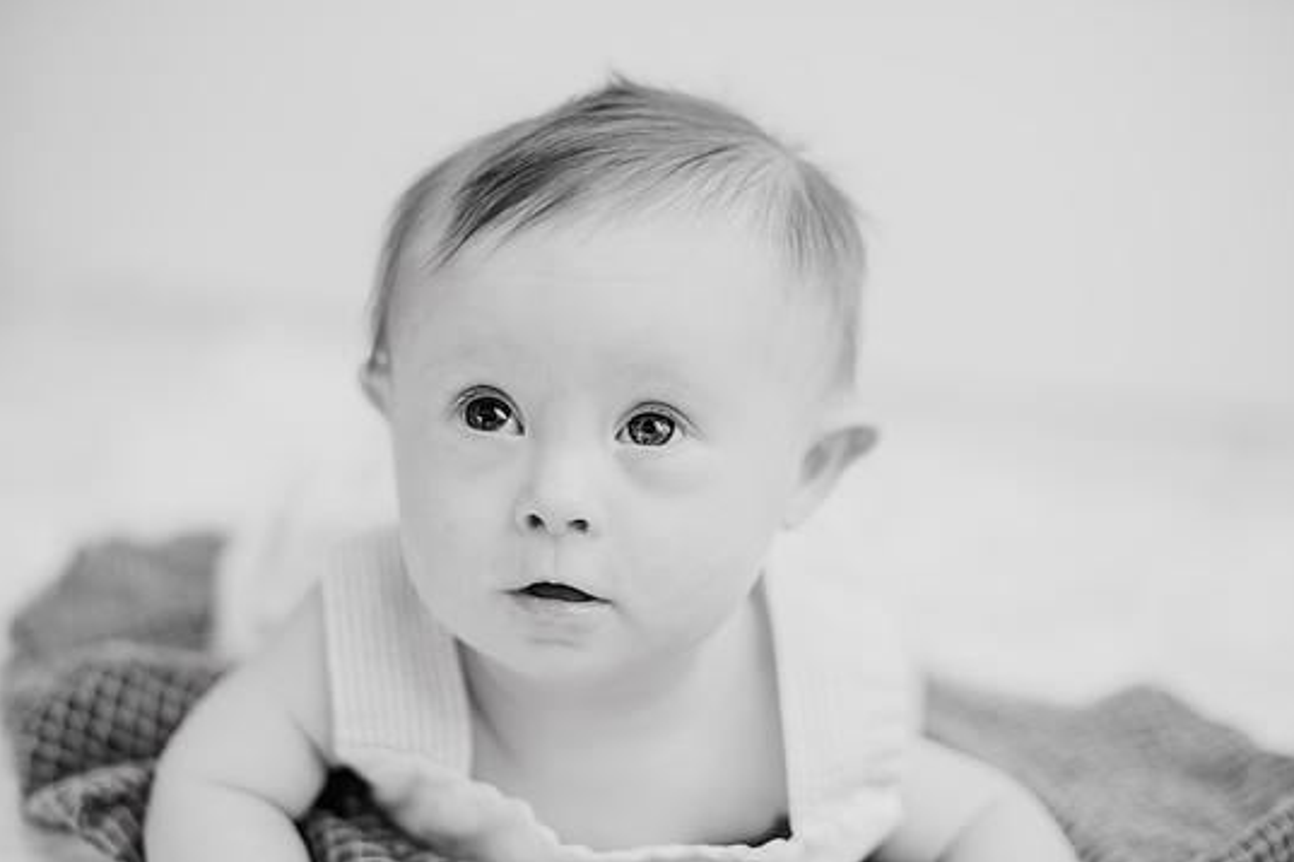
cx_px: 617
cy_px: 444
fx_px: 1941
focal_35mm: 54
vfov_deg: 25.1
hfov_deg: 36.9
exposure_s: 1/160
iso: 125
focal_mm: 50
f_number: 2.2
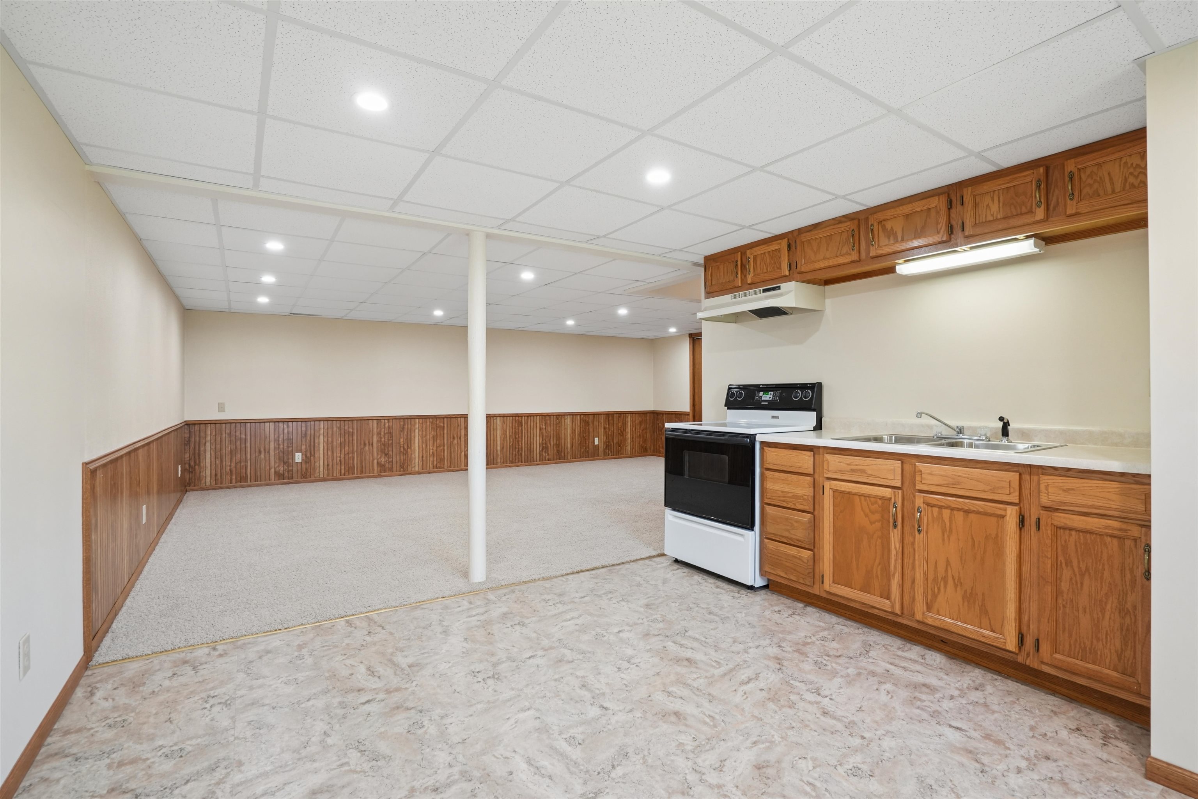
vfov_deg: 73.7
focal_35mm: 16
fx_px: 532
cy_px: 400
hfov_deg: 96.7
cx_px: 599
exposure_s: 1/20
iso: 800
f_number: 10
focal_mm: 16
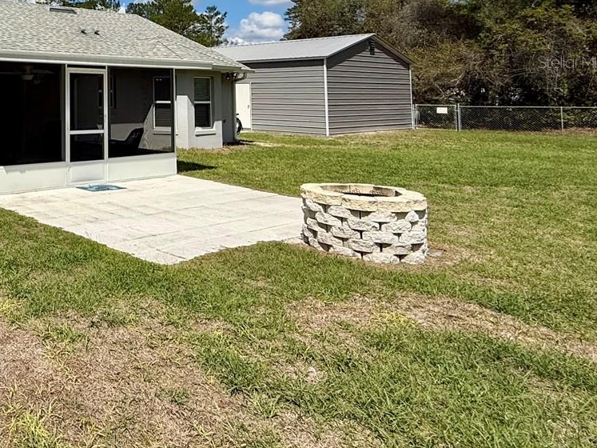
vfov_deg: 43.5
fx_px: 517
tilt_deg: +3.8
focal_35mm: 30
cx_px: -26
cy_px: 62
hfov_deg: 47.4
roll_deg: -0.7
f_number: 2.2
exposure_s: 1/4425
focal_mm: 2.22
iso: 50
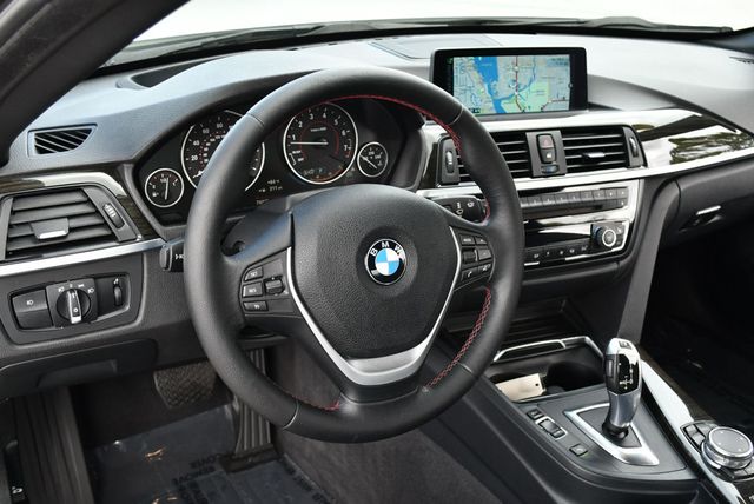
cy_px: 252
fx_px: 839
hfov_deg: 48.4
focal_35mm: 40
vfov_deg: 33.5
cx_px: 377
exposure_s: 1/250
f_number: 4.5
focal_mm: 20
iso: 400
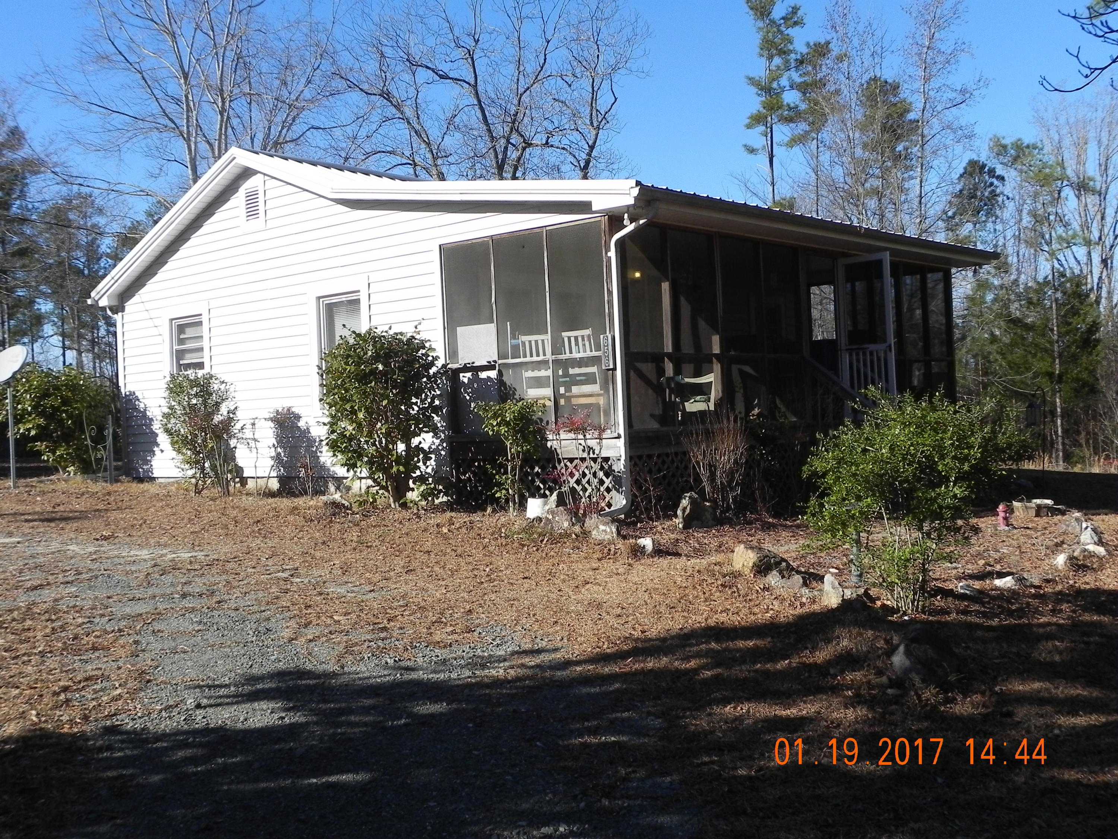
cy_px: 420
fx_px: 1195
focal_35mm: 37
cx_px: 559
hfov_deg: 50.1
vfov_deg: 38.7
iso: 160
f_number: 5.6
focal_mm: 6.6
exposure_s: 1/594
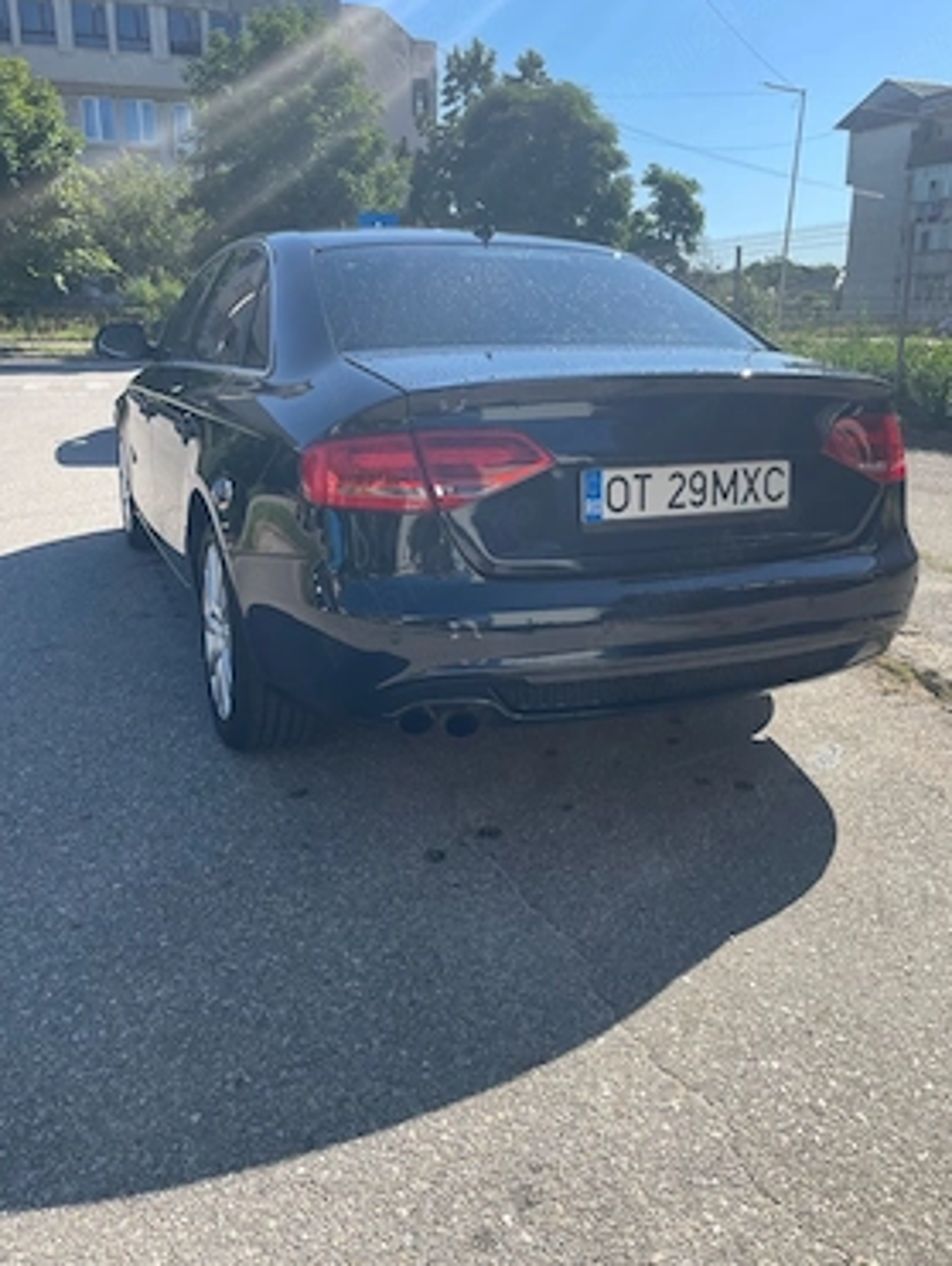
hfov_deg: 49.8
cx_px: 495
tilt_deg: -16.6
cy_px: 618
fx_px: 1025
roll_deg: +1.3
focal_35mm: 28
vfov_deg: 63.4
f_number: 1.6
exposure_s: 1/1949
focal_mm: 4.2
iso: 32
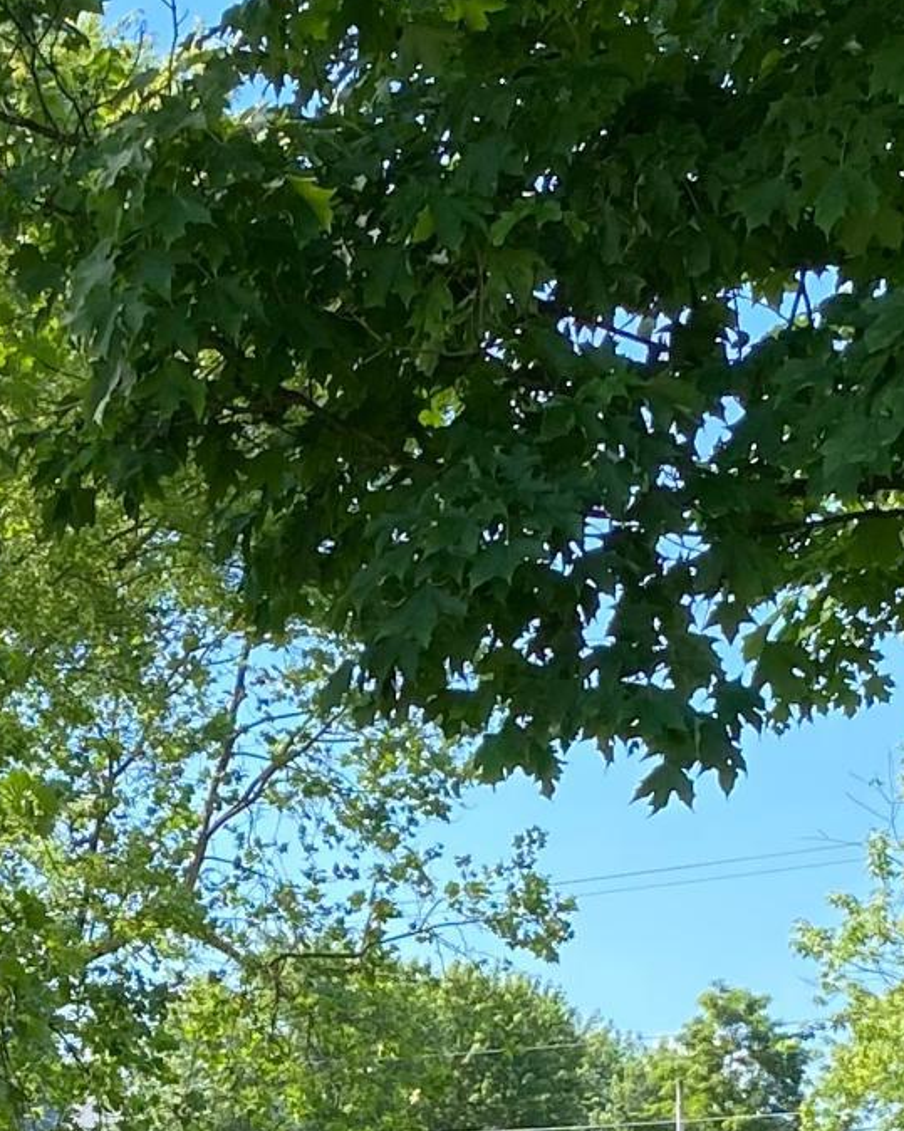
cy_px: 1332
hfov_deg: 13.5
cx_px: 84
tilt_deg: +2.3
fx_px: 3780
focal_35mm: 113
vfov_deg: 16.4
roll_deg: -2.2
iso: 32
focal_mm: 4.25
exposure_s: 1/604
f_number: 1.8
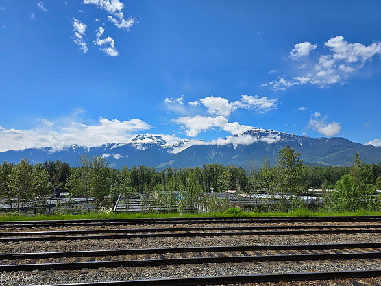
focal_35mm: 24
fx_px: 264
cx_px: 184
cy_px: 146
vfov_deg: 56.8
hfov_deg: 71.6
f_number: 1.7
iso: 12
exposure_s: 1/1250
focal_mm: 6.3
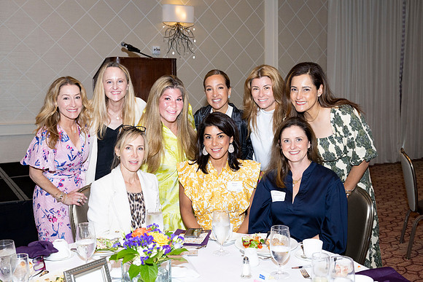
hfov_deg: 49.5
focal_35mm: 39
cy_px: 141
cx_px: 212
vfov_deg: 34.2
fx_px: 458
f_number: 5.6
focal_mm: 39
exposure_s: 1/160
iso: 1000
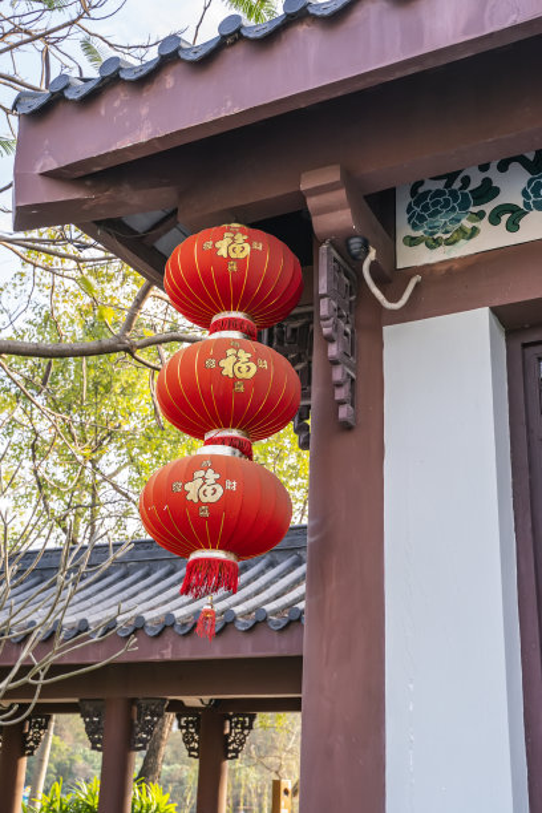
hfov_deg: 32.6
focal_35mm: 41
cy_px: 406
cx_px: 271
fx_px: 926
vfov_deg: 47.4
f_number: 5.6
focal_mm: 41
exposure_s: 1/250
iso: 400
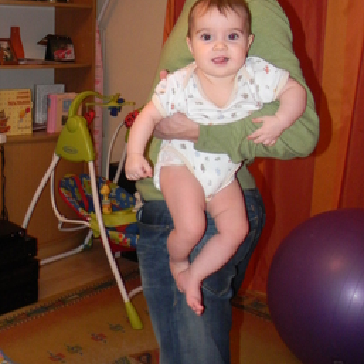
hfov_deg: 31.7
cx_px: 94
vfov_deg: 31.7
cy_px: 96
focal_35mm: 53
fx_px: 631
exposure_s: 1/26
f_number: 3.5
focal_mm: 5
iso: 200
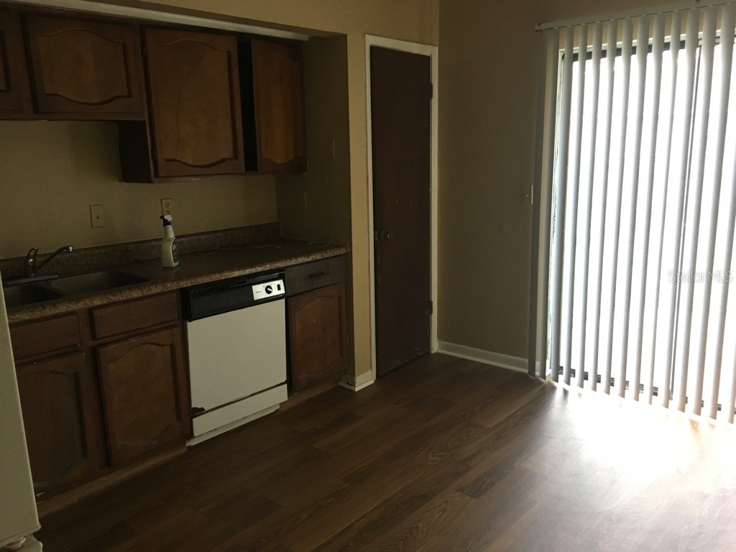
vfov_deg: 48.2
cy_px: 276
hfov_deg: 61.7
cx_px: 368
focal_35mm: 29
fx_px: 617
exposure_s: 1/30
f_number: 2.2
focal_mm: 4.15
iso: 125
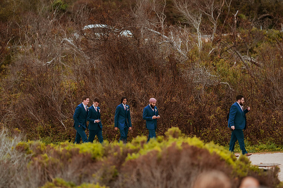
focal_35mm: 152
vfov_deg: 9.0
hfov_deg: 13.5
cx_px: 155
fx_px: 1197
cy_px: 102
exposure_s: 1/3200
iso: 400
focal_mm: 135
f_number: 1.8
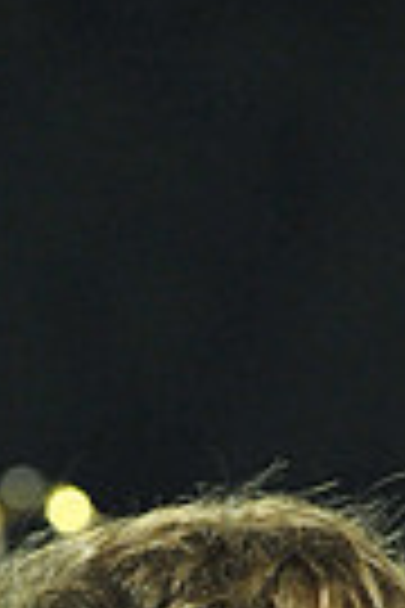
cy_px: 1248
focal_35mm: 862
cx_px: 302
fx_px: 14545
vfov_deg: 2.4
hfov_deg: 1.6
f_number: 5.6
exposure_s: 1/250
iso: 4000
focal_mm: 200
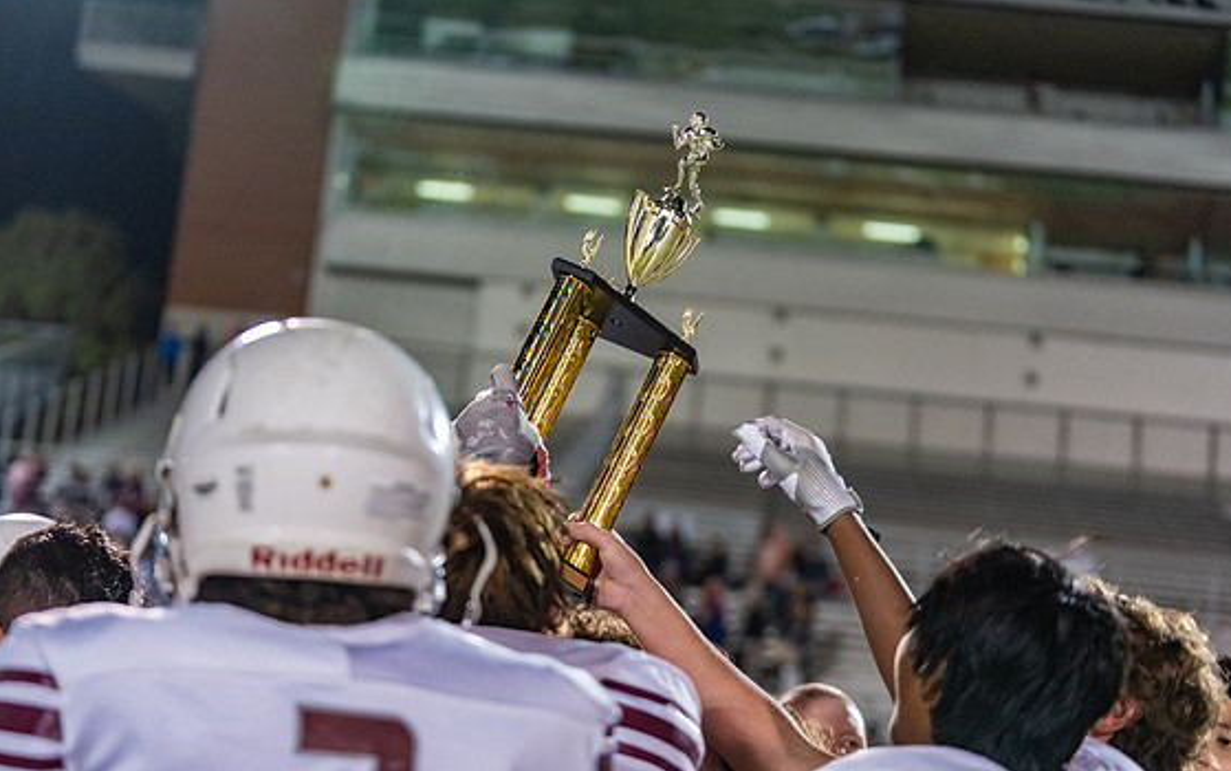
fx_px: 2484
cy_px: 422
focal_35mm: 74
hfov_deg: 27.8
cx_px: 634
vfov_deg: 17.6
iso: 5000
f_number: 2.8
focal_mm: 70
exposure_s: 1/500
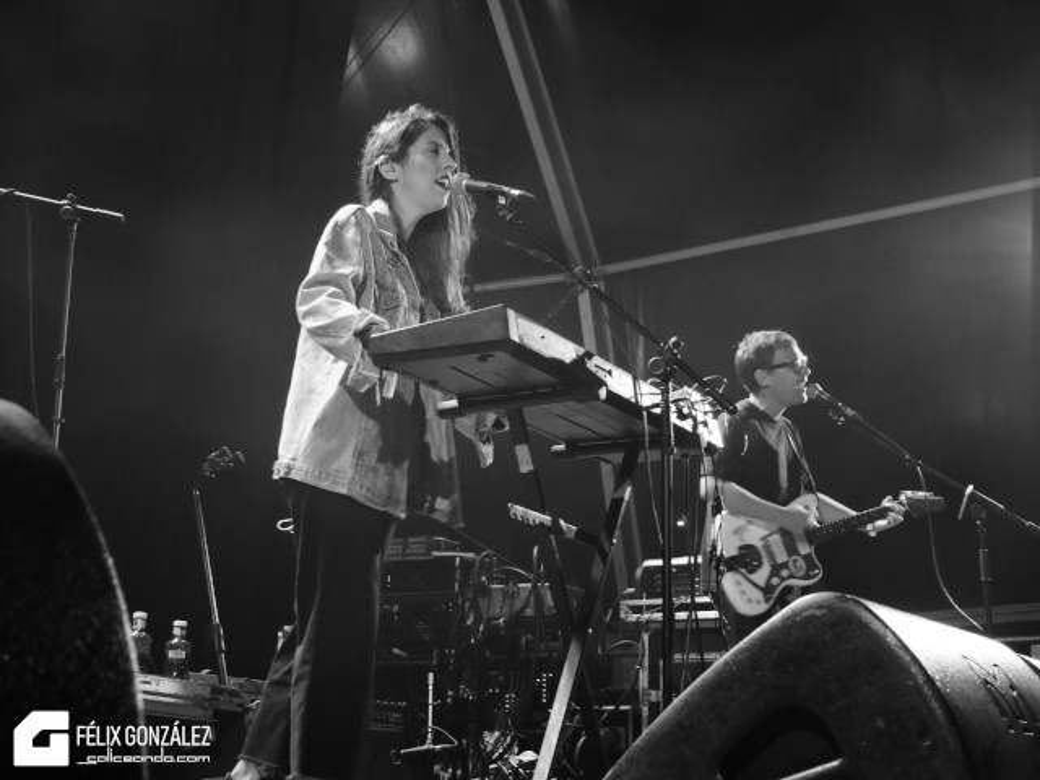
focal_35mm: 54
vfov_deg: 27.0
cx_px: 520
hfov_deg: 35.5
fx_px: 1622
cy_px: 390
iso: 3200
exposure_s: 1/20
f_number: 4.6
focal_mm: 27
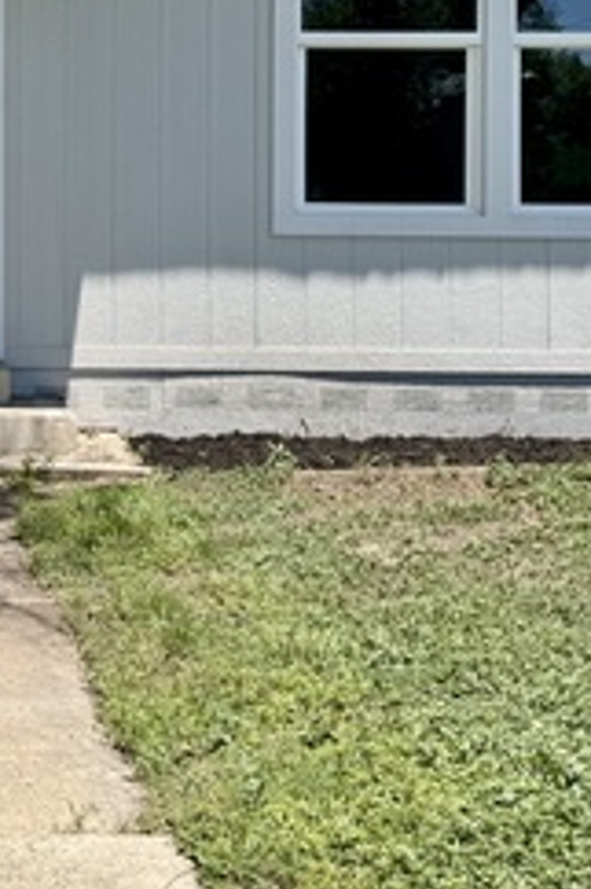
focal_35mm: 66
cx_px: -162
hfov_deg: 19.1
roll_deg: -1.5
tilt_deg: -0.2
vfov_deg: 29.7
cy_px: 158
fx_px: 1627
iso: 80
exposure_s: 1/3413
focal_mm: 6.76
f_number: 1.78
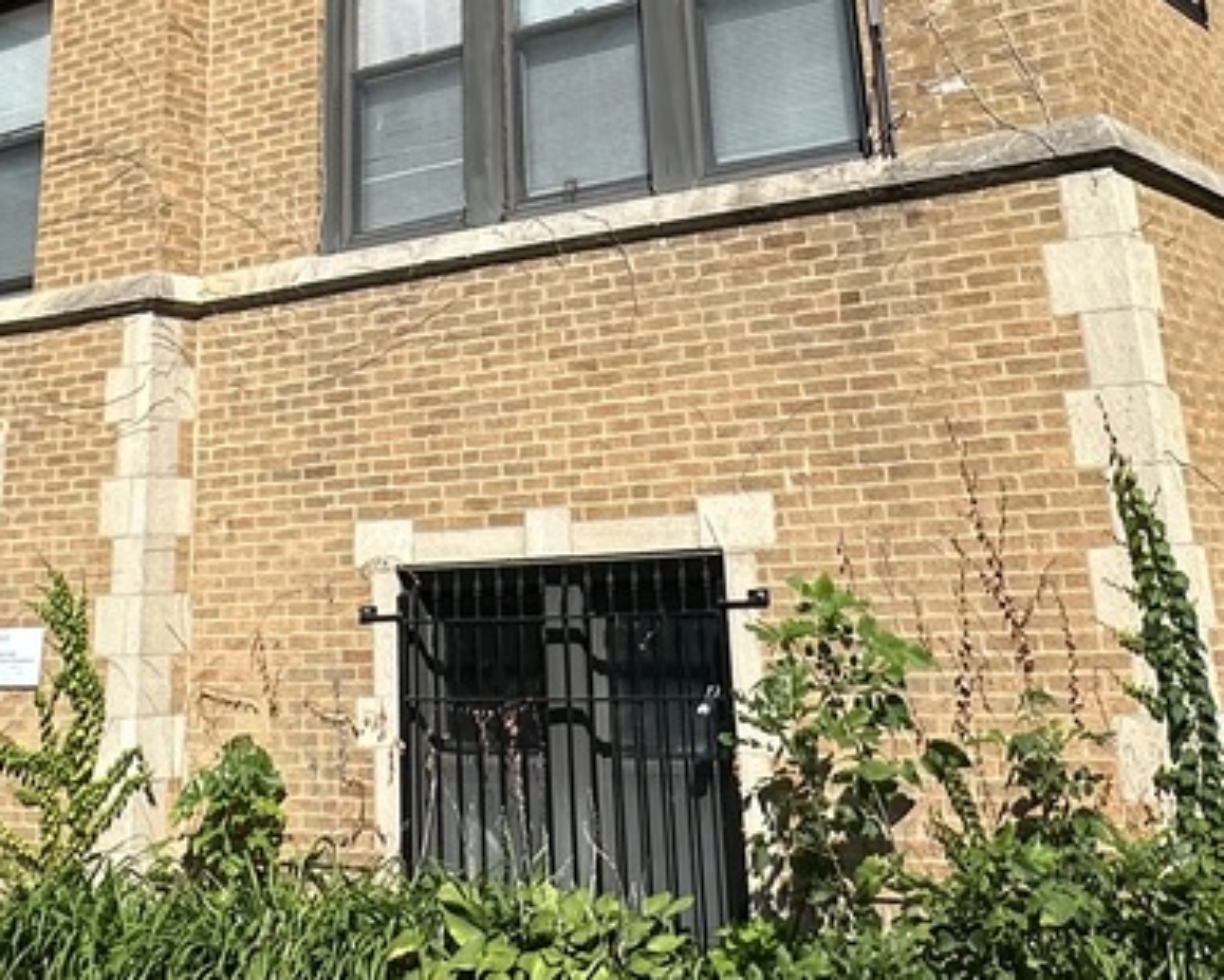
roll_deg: +2.1
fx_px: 1848
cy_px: -193
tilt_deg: +24.3
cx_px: 498
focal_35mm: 51
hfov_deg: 36.5
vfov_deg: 26.4
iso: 50
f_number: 2.2
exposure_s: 1/1984
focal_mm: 2.22
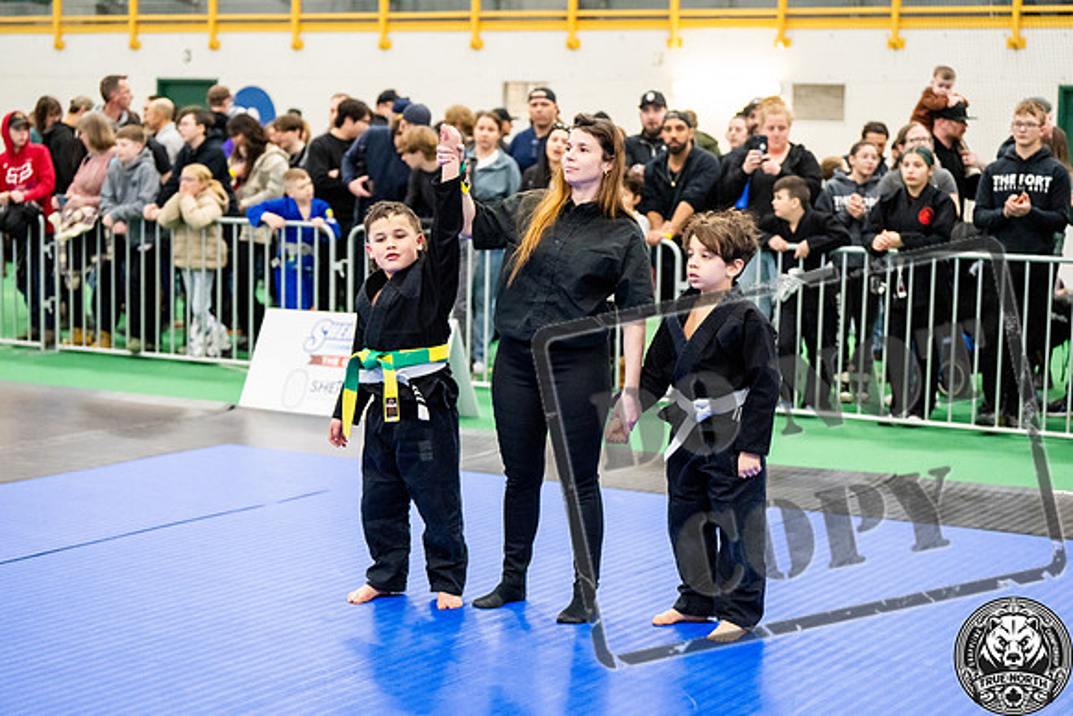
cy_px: 358
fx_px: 2087
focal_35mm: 70
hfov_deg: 28.8
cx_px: 536
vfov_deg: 19.5
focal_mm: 70
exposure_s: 1/500
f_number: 2.8
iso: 5000
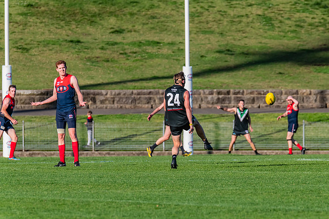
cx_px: 191
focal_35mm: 494
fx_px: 4515
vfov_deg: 2.8
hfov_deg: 4.2
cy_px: 107
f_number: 9
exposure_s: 1/1600
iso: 800
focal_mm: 420
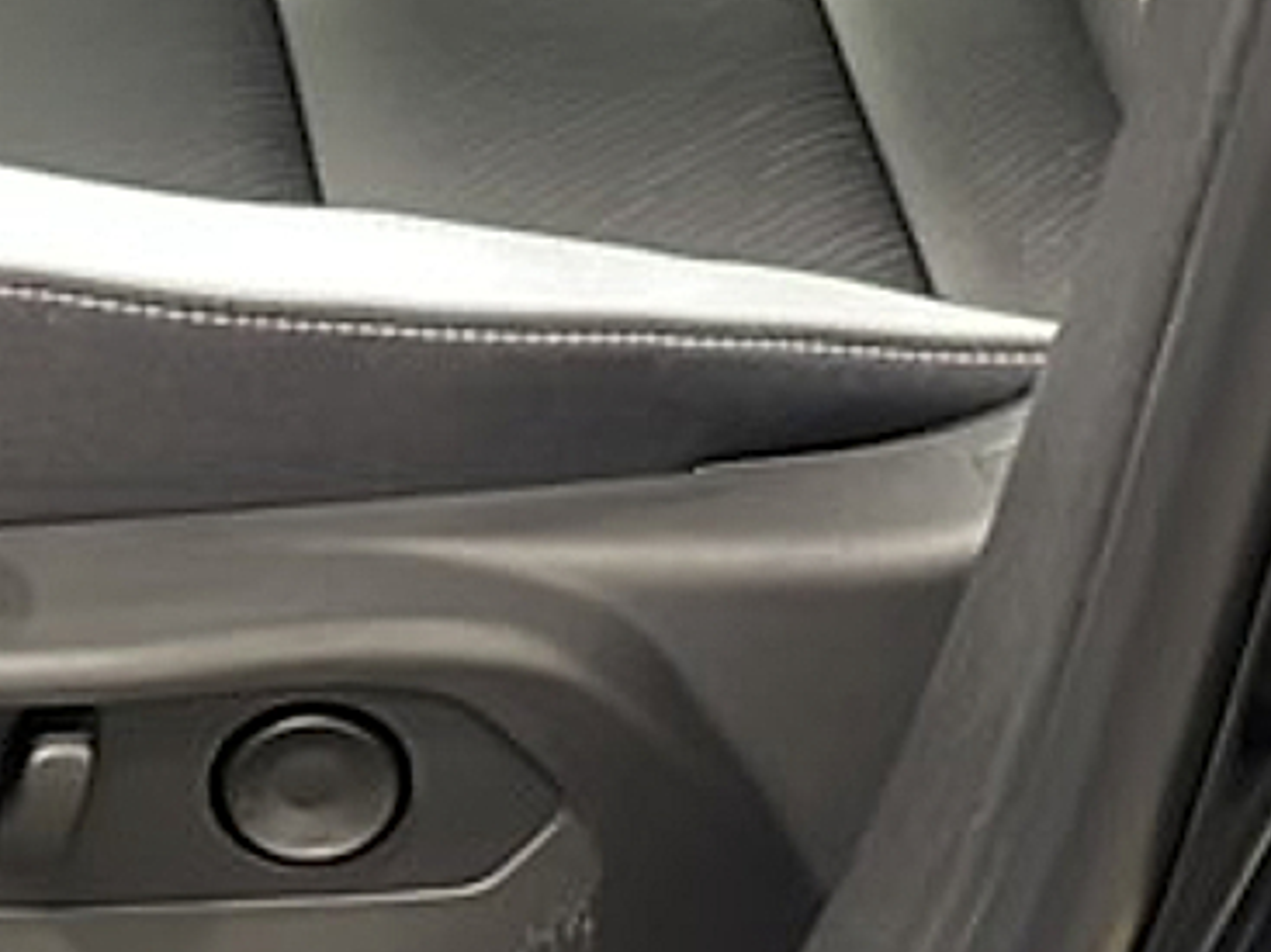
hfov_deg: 15.3
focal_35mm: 122
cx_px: -416
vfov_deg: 10.9
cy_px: -1063
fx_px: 4478
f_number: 1.6
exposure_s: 1/40
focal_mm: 5.1
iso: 320
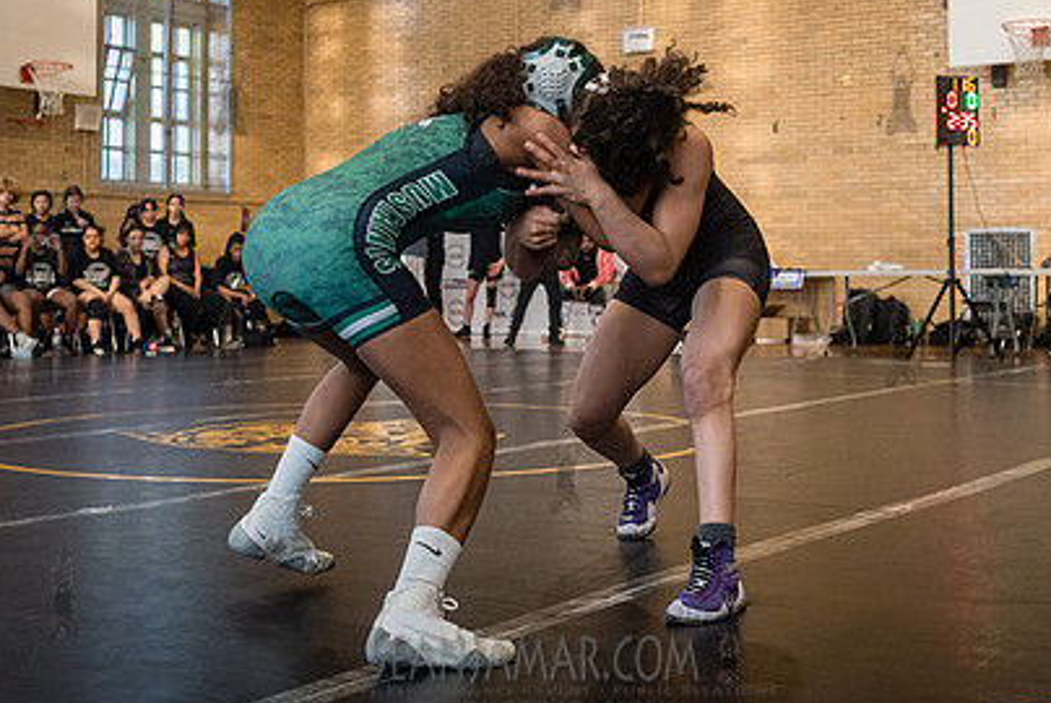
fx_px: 1519
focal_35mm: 52
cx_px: 565
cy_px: 215
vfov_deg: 25.8
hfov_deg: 38.1
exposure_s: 1/320
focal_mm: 35
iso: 3200
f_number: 4
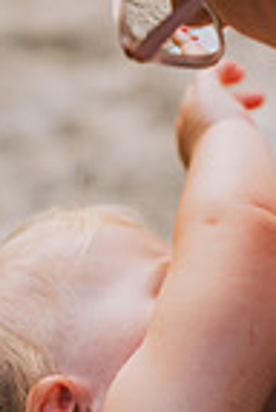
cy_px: 372
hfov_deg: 5.2
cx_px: 23
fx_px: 3056
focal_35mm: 267
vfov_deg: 7.7
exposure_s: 1/800
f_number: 3.2
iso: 500
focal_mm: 85
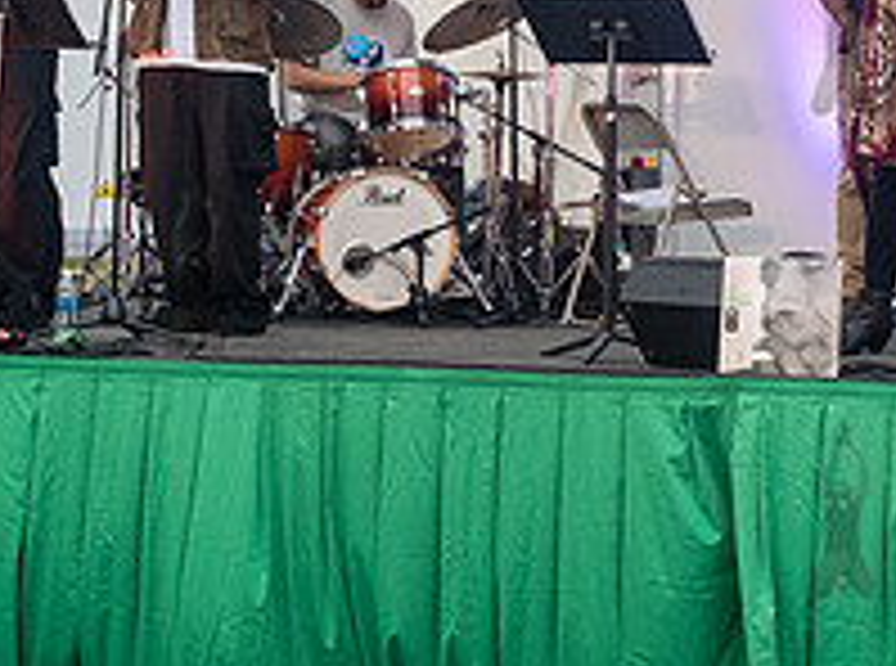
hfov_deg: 14.8
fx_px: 3432
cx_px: 755
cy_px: -52
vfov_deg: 11.0
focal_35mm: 133
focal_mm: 35
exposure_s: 1/500
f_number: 4.5
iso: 1600
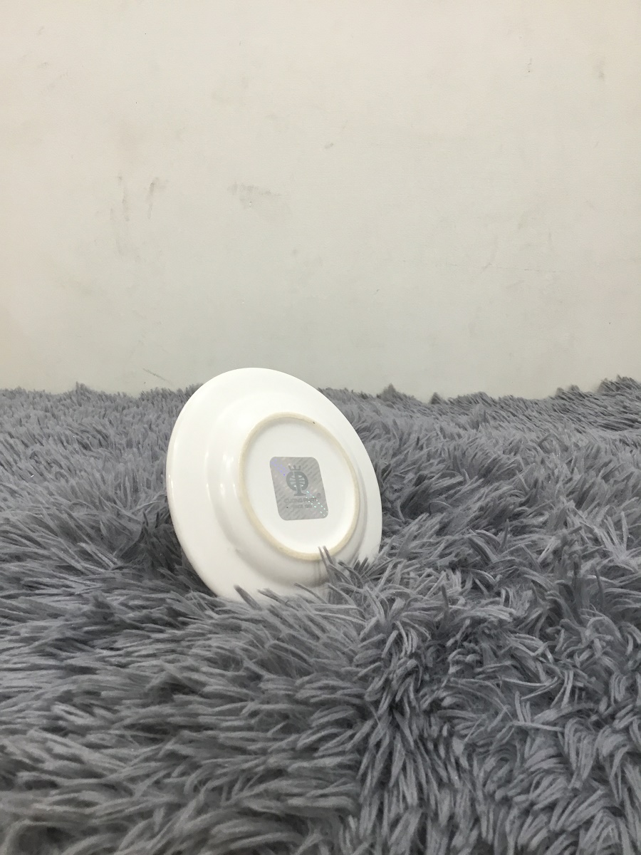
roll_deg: +1.7
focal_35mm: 31
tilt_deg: -12.5
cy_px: 428
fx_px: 765
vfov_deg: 58.4
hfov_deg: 45.4
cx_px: 320
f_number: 2.4
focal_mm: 3.3
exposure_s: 1/33
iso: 80
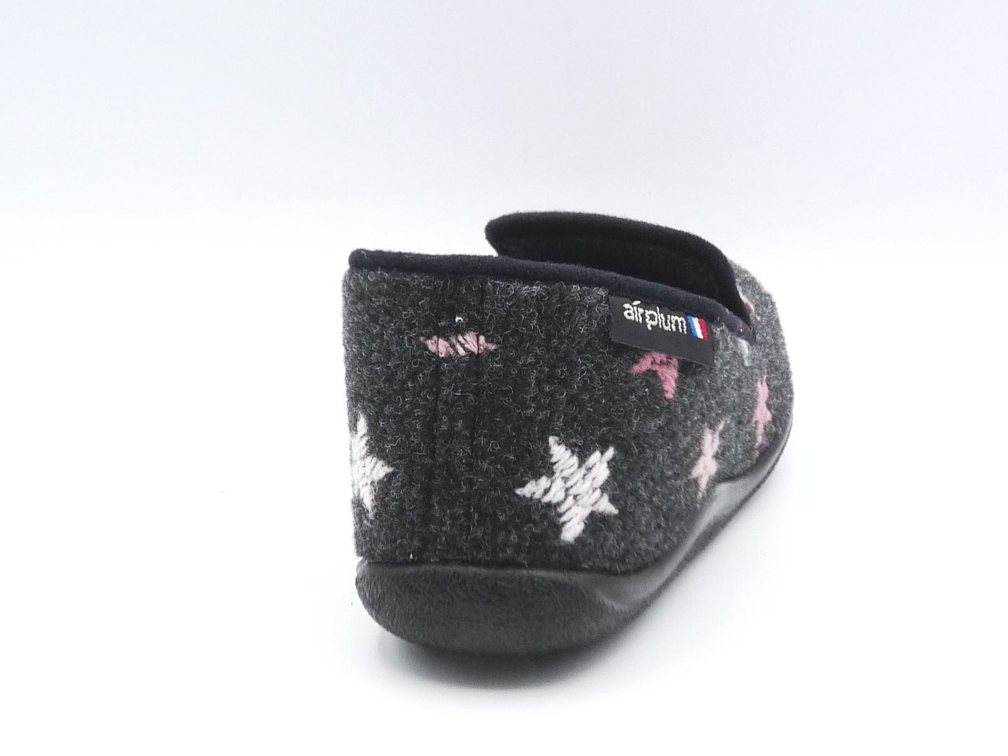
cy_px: 378
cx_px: 504
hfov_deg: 33.2
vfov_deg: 25.2
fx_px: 1689
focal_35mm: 58
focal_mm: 5.9
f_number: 4
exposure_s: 1/160
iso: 100
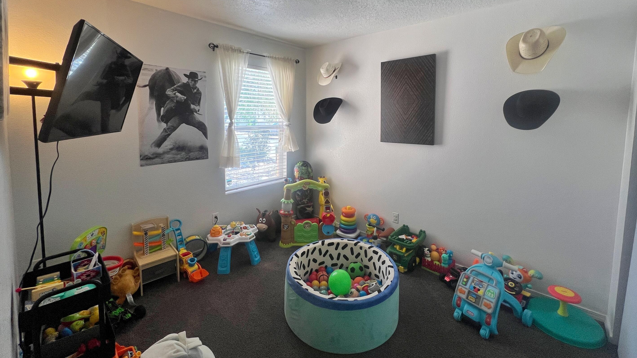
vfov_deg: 69.4
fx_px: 253
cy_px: 135
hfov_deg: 103.0
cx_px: 330
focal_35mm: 15
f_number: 1.8
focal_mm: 1.57
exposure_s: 1/120
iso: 80
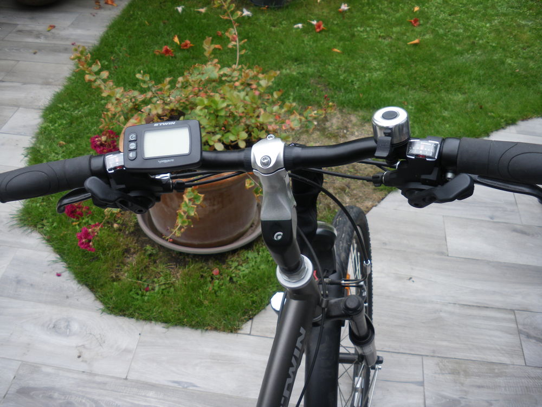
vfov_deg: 39.7
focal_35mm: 36
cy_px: 204
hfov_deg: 51.4
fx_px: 564
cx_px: 271
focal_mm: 6.3
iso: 64
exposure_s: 1/80
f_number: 3.5
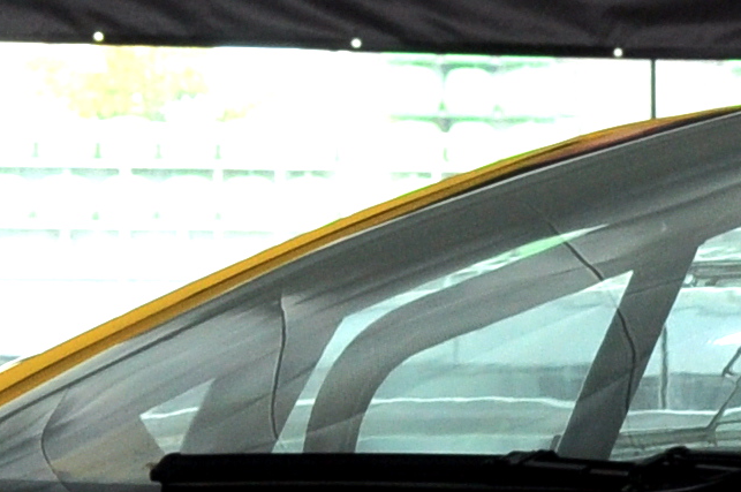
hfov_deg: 4.6
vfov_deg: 3.0
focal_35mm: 450
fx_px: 9258
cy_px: 387
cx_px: 1091
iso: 250
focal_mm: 45
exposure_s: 1/80
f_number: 9
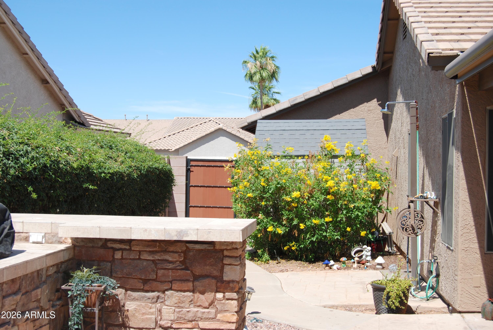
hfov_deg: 38.8
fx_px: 699
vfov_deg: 26.6
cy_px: 165
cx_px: 246
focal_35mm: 51
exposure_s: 1/250
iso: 100
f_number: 8
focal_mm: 34
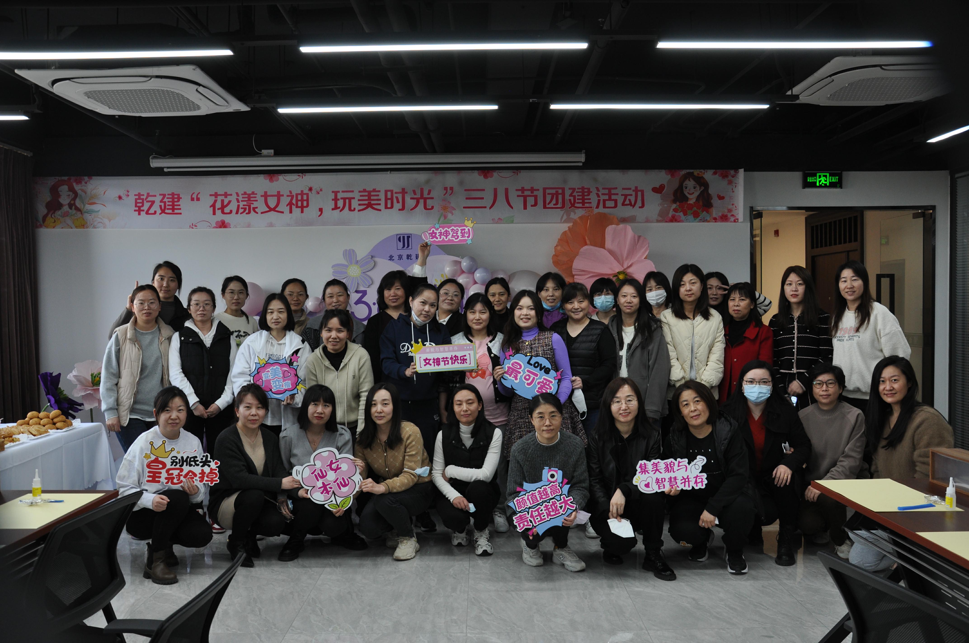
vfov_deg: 41.6
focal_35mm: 32
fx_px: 847
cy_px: 322
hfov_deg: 59.6
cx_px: 484
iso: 320
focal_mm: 21
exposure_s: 1/30
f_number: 5.6
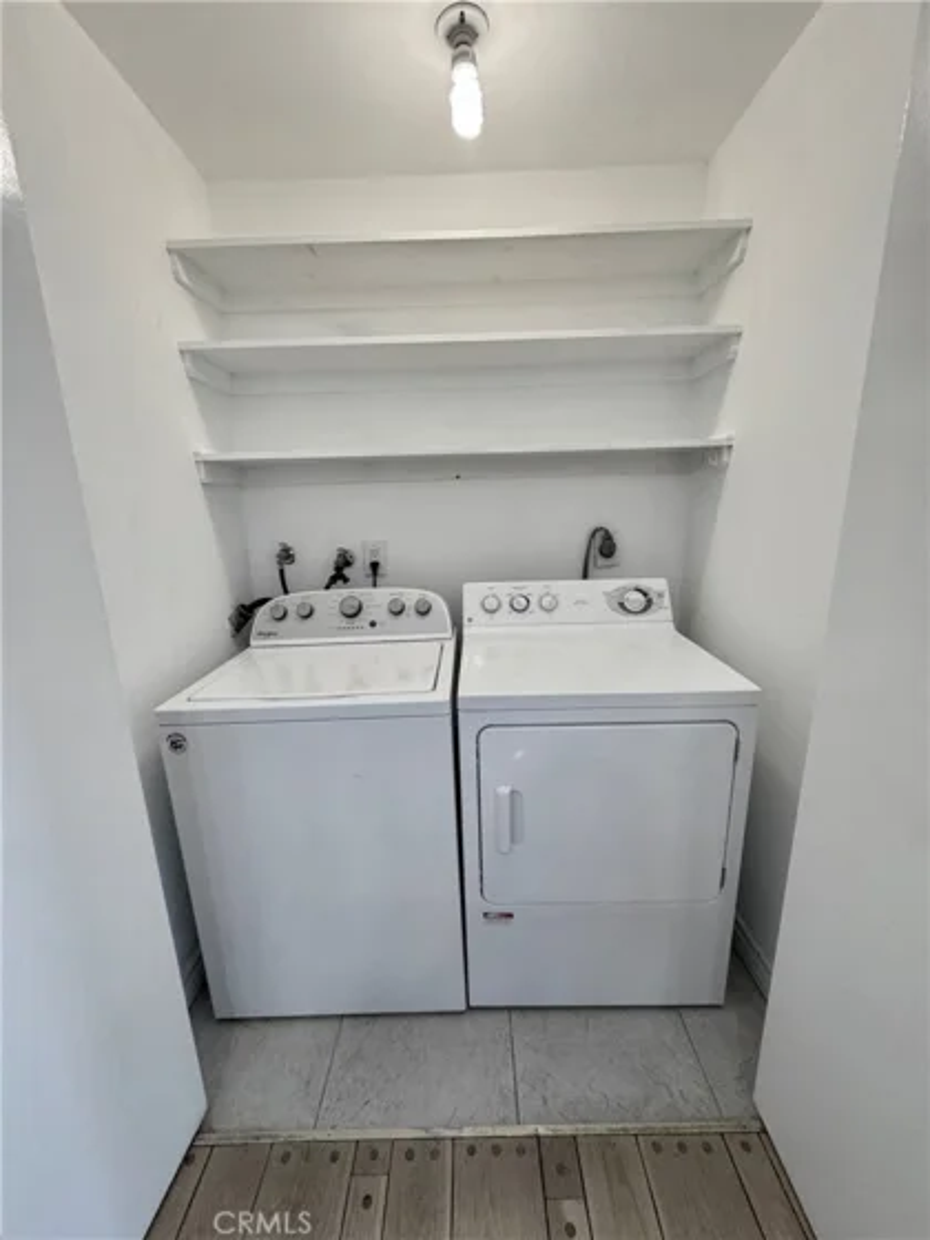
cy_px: 620
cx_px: 465
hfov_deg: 85.7
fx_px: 502
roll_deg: +3.1
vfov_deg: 102.1
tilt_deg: -13.7
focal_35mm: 14
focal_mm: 2.22
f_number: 2.2
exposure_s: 1/120
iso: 125
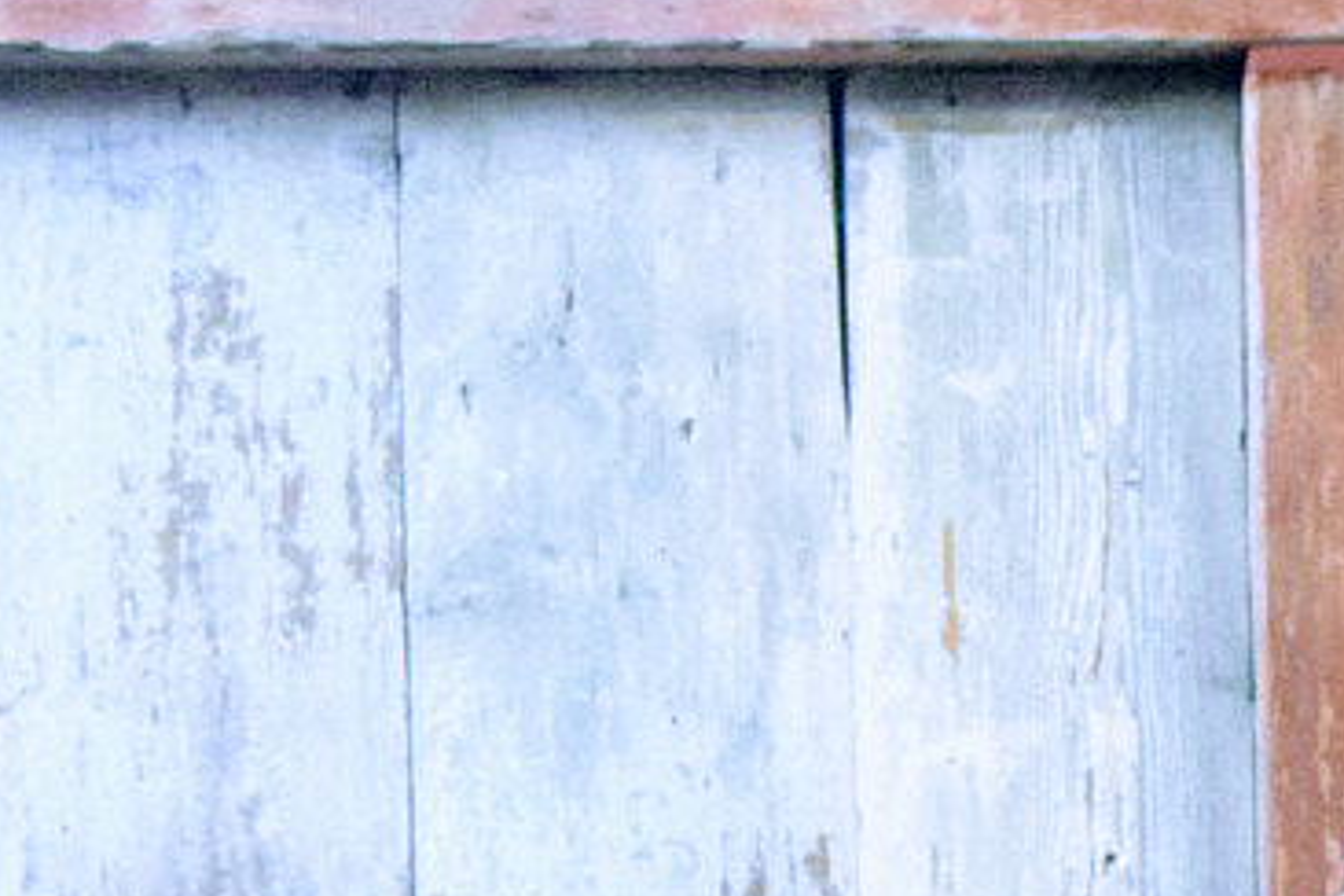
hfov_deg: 7.9
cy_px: 1697
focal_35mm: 262
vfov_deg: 5.2
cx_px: 731
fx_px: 9781
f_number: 5
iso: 3600
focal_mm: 40
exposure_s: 1/60
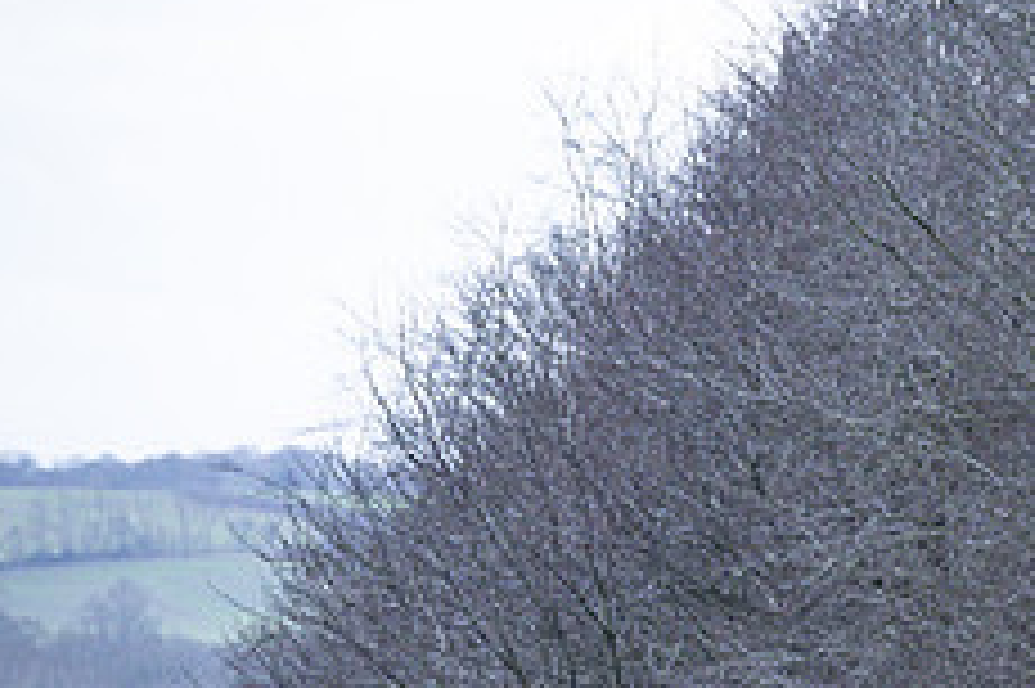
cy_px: 657
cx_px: 1002
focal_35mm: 882
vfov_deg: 1.6
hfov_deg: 2.3
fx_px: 25339
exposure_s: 1/1250
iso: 800
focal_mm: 200
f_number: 4
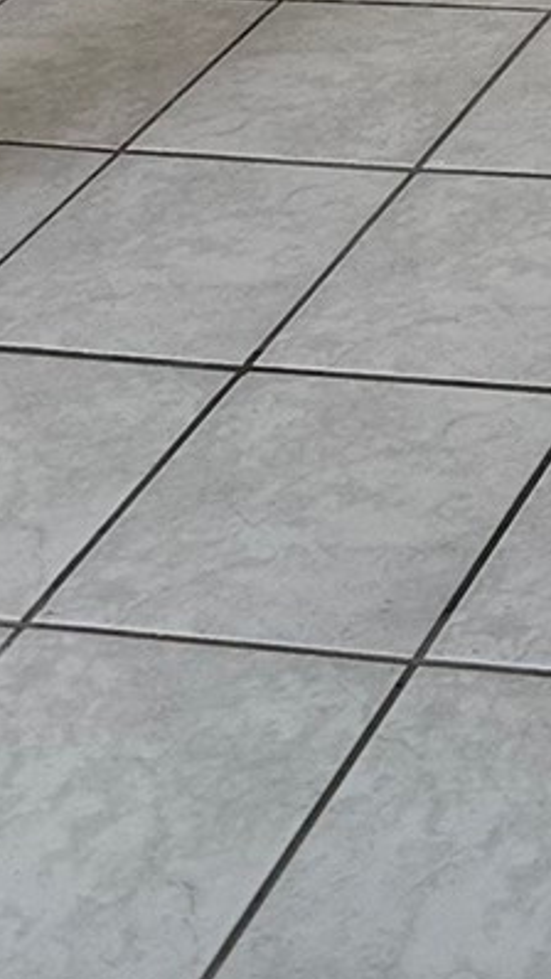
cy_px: -856
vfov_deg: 16.5
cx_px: 1200
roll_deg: +1.9
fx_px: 2726
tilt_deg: -9.6
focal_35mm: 105
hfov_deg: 10.4
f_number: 1.78
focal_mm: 6.86
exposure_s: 1/120
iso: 100
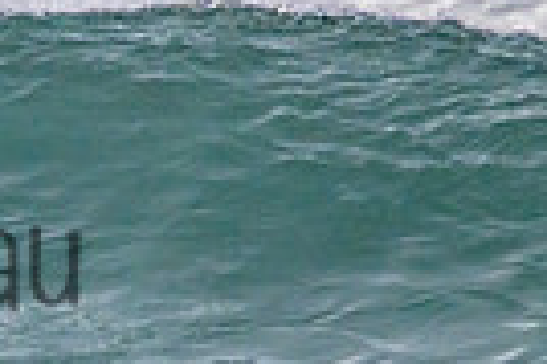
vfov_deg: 0.4
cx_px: -351
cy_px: 211
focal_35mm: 3469
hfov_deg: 0.6
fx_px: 52645
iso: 2000
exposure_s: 1/2000
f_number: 11
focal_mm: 800
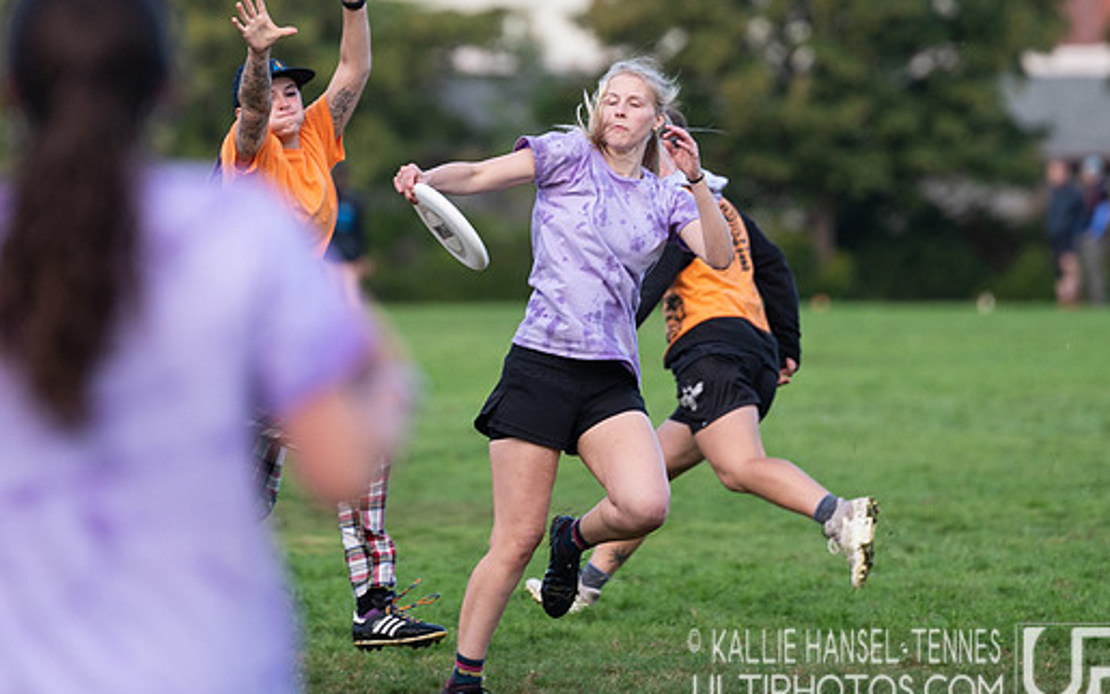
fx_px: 14552
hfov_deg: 4.4
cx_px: 490
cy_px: 56
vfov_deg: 2.7
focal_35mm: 481
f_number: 2.8
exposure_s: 1/1600
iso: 320
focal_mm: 200
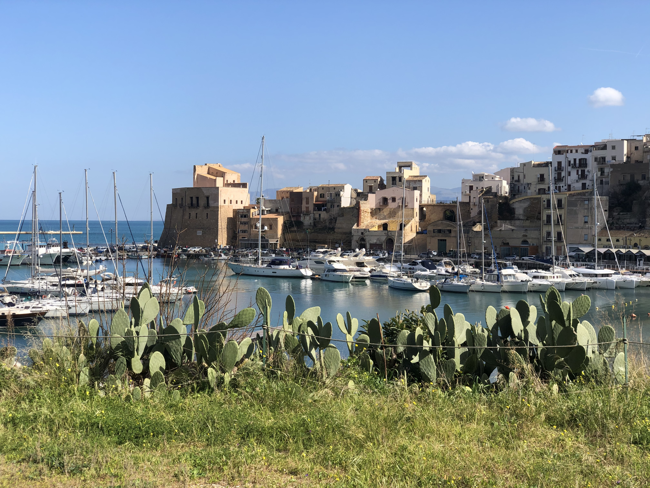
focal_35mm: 52
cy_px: 244
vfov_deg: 28.0
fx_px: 976
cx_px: 325
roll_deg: +0.2
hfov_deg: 36.8
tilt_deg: -1.5
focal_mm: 6
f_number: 2.4
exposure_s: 1/1130
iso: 16
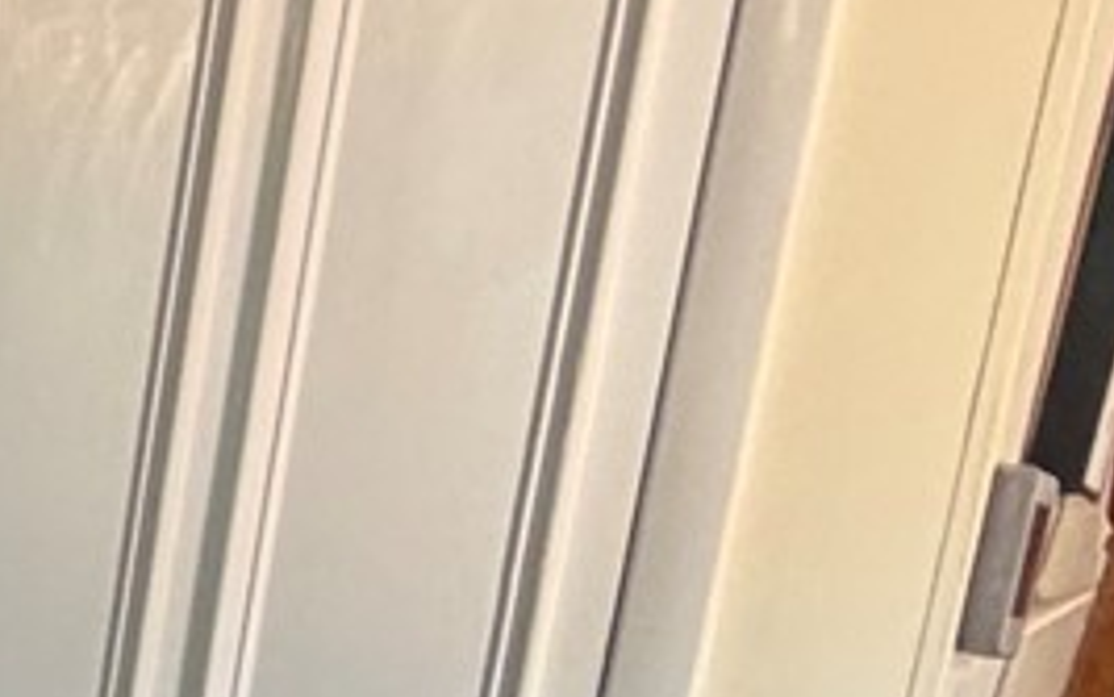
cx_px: -1648
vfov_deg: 12.6
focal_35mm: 89
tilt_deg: -15.7
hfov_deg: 14.2
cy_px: 1465
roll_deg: +1.3
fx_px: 2703
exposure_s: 1/60
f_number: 2.2
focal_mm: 2.22
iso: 320
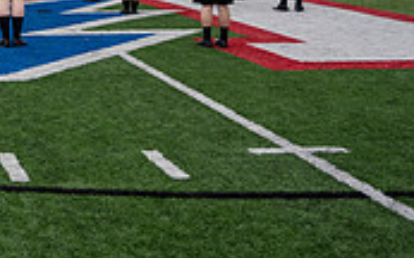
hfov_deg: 22.8
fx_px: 925
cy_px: -111
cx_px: -110
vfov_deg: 14.9
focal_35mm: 82
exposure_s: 1/800
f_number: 4
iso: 160
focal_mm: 24
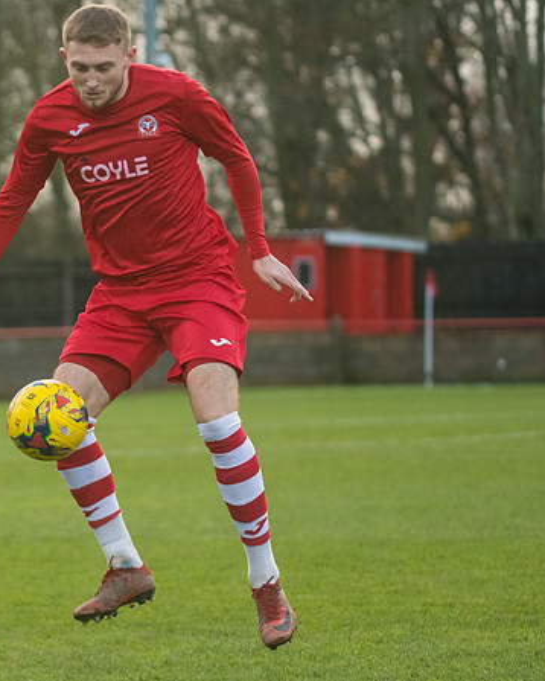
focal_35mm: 262
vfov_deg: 7.4
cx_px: 70
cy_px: 348
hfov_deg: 5.9
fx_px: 5279
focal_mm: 120
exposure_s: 1/2000
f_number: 2.8
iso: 2000
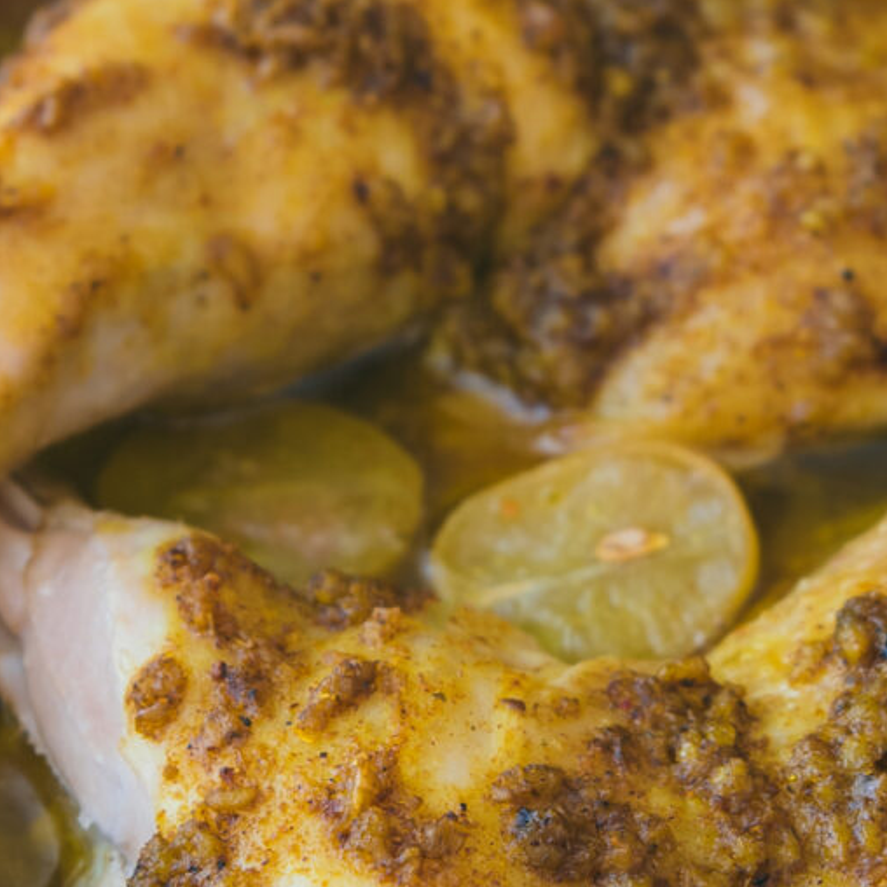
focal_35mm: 150
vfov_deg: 11.6
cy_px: 426
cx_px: 509
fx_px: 4349
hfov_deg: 11.6
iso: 160
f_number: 3.5
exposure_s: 1/40
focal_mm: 35
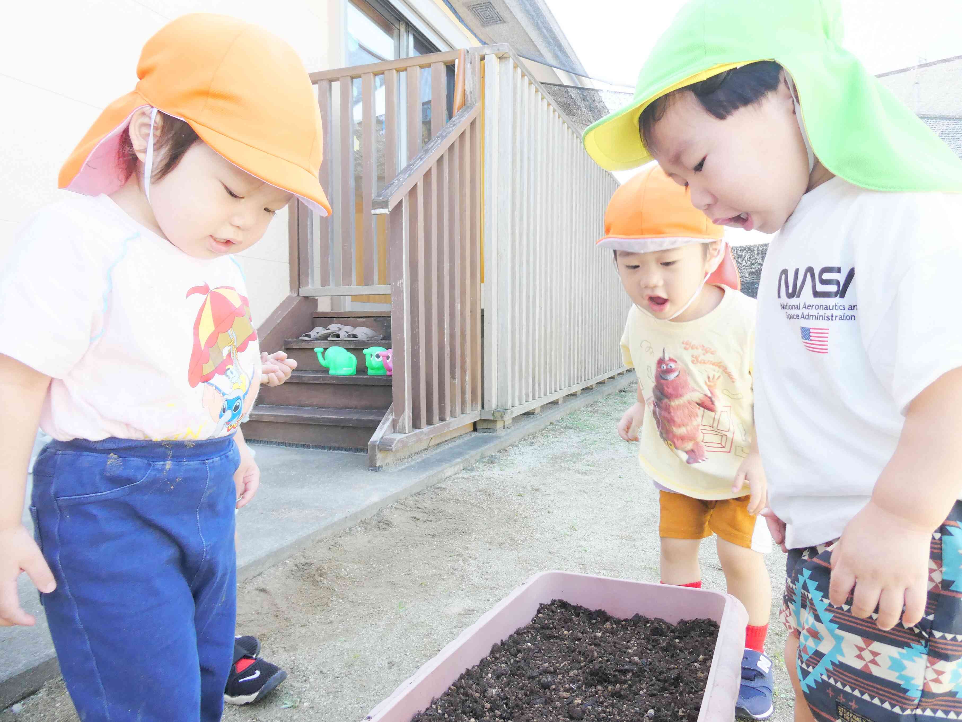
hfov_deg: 71.6
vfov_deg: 56.8
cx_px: 481
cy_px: 361
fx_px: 667
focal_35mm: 24
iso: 80
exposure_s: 1/125
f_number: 3.3
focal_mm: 4.3
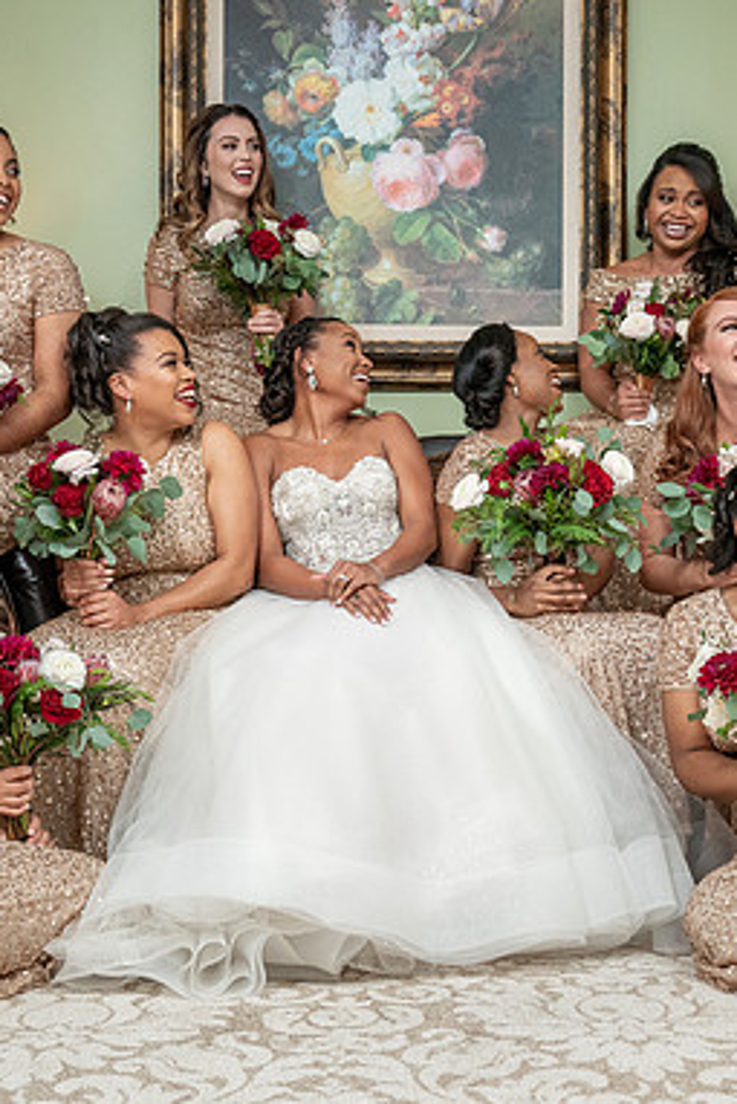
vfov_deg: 37.5
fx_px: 1626
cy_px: 587
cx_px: 414
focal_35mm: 53
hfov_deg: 25.5
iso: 2000
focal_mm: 32
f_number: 5.6
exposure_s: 1/250
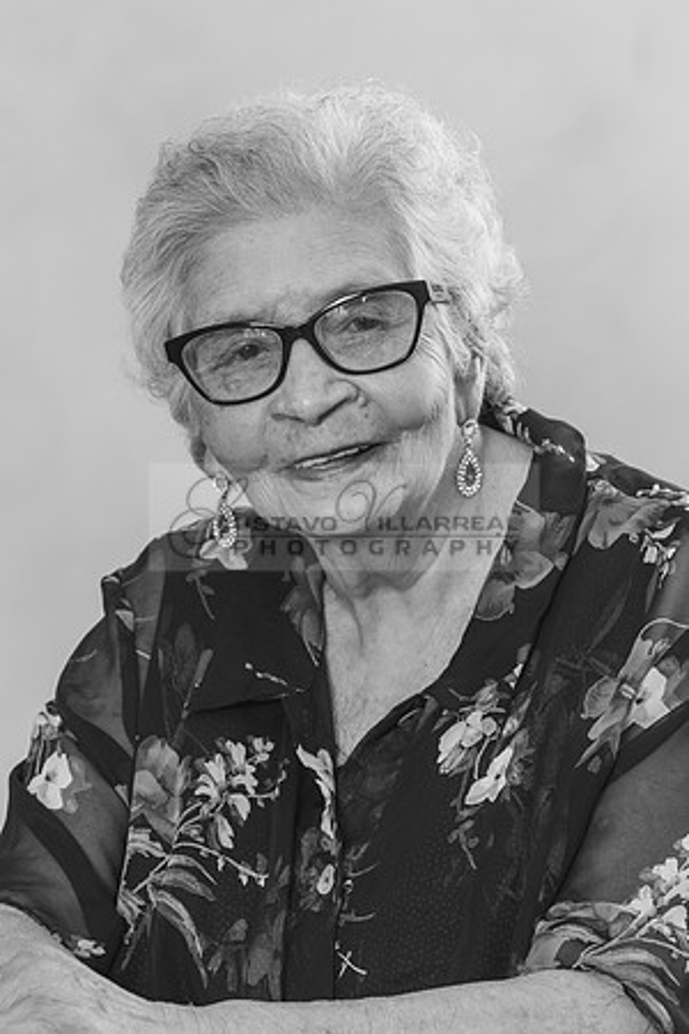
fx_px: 3676
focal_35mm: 128
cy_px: 634
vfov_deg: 16.0
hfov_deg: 10.7
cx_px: 313
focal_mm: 62
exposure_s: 1/125
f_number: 5.6
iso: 200
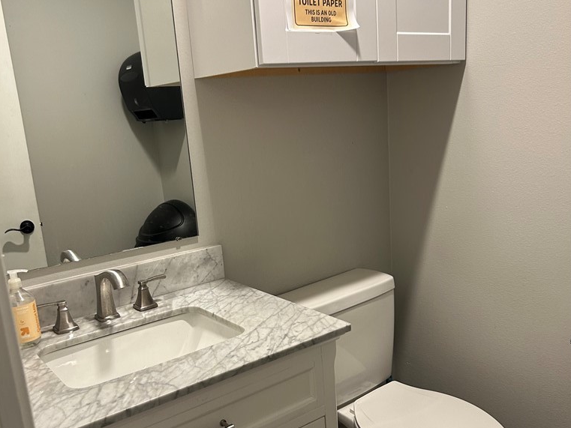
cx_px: 285
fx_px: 577
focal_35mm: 35
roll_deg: +4.0
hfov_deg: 52.6
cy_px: 259
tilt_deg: -14.0
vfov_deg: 40.5
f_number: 1.5
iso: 125
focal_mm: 5.7
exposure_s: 1/60
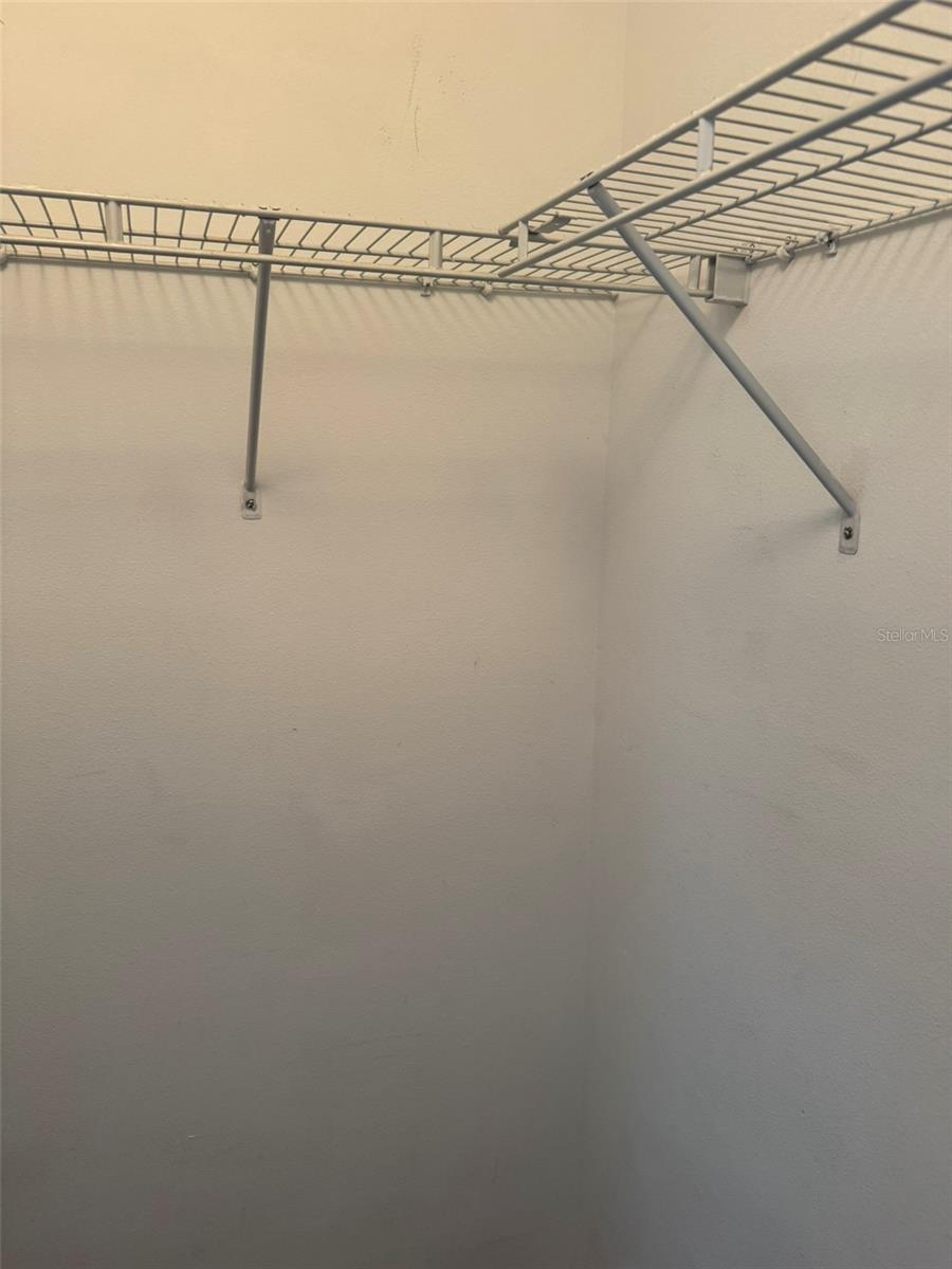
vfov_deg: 71.6
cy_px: 634
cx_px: 476
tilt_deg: -11.9
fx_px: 880
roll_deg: +0.1
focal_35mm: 24
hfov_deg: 56.8
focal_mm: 6.76
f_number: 1.78
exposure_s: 1/120
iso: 160
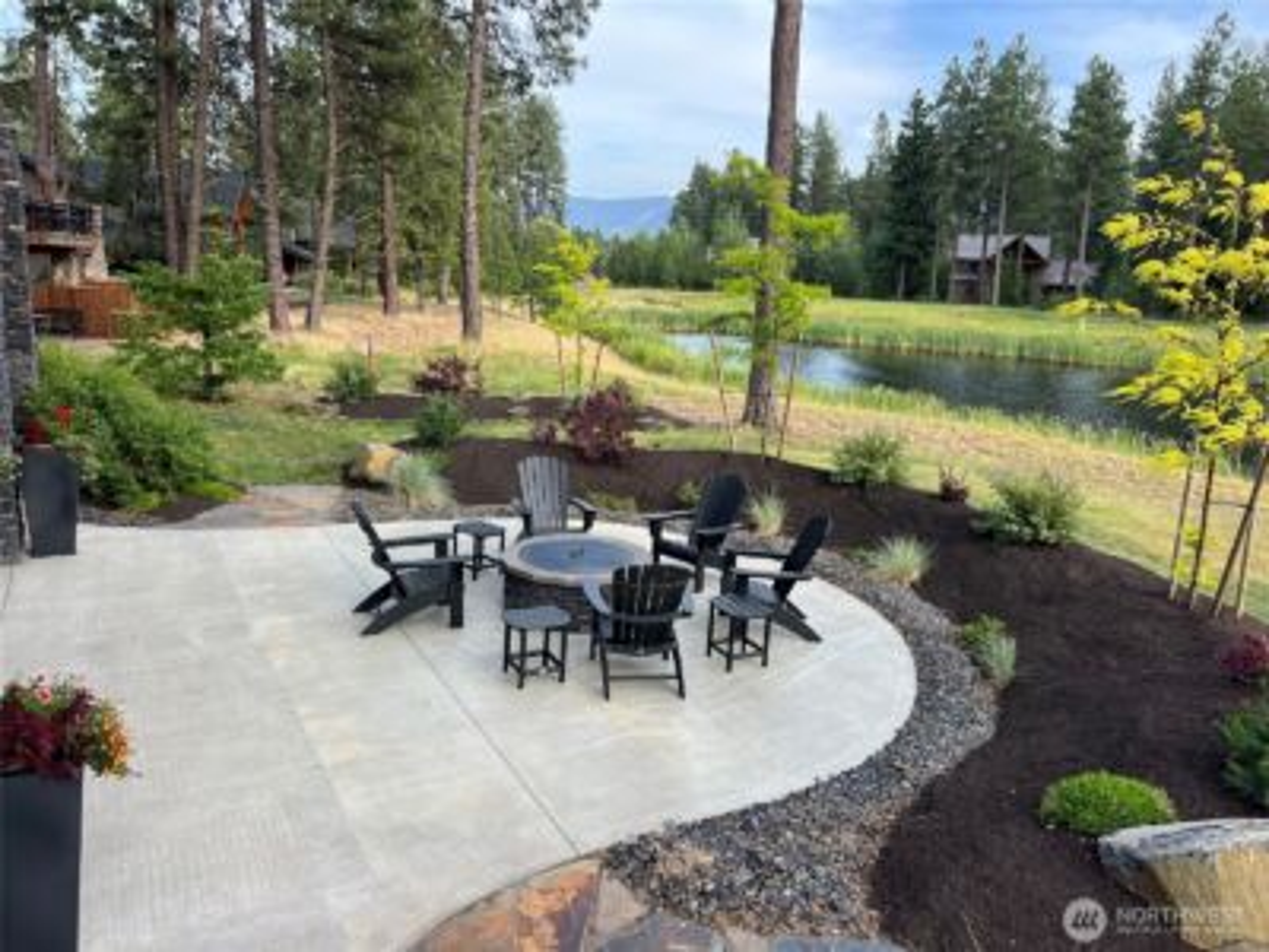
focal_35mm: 26
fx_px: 953
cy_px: 476
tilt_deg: -11.9
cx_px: 634
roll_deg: -1.6
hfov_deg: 67.3
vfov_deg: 53.1
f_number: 1.5
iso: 50
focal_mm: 5.7
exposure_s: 1/567
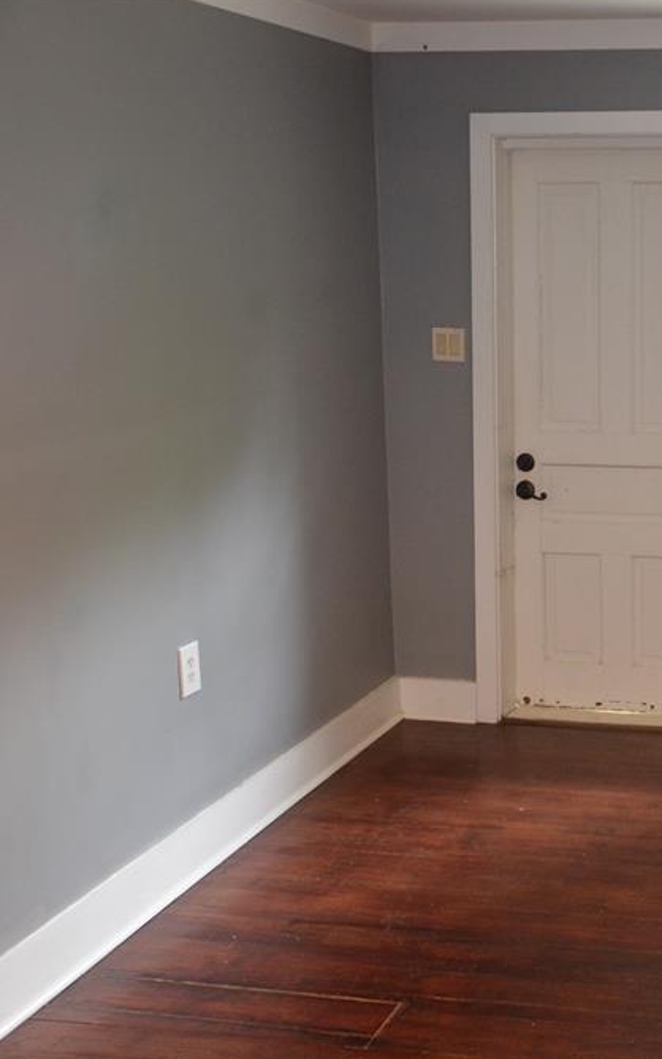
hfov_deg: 21.7
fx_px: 1617
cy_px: 529
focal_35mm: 56
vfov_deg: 36.3
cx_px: 760
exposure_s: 1/60
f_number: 3.8
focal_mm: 24
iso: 1400
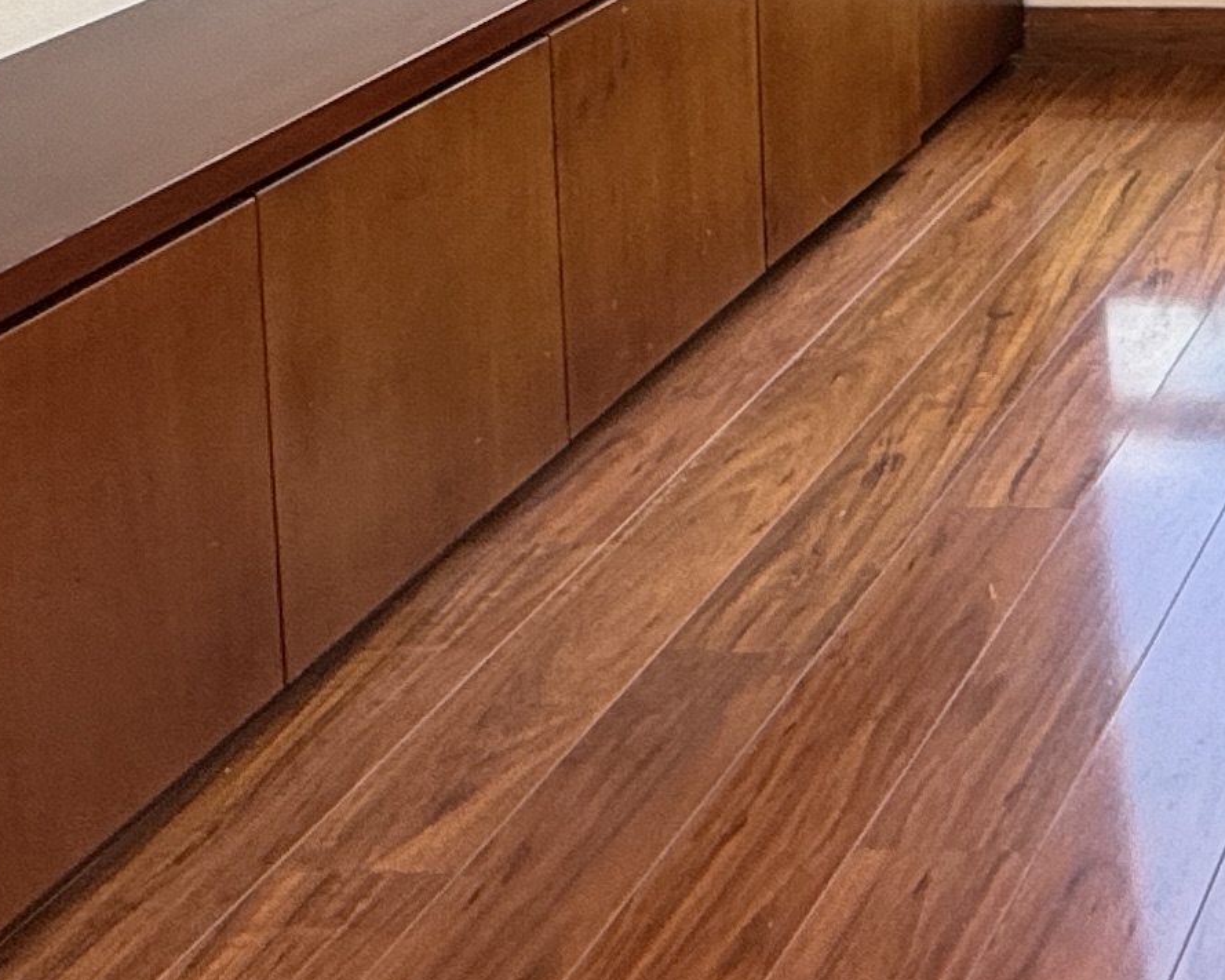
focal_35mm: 62
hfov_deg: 23.9
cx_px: 1856
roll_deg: +0.0
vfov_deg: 21.1
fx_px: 2248
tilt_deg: -6.0
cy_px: -456
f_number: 2.2
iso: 100
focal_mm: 2.22
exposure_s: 1/99
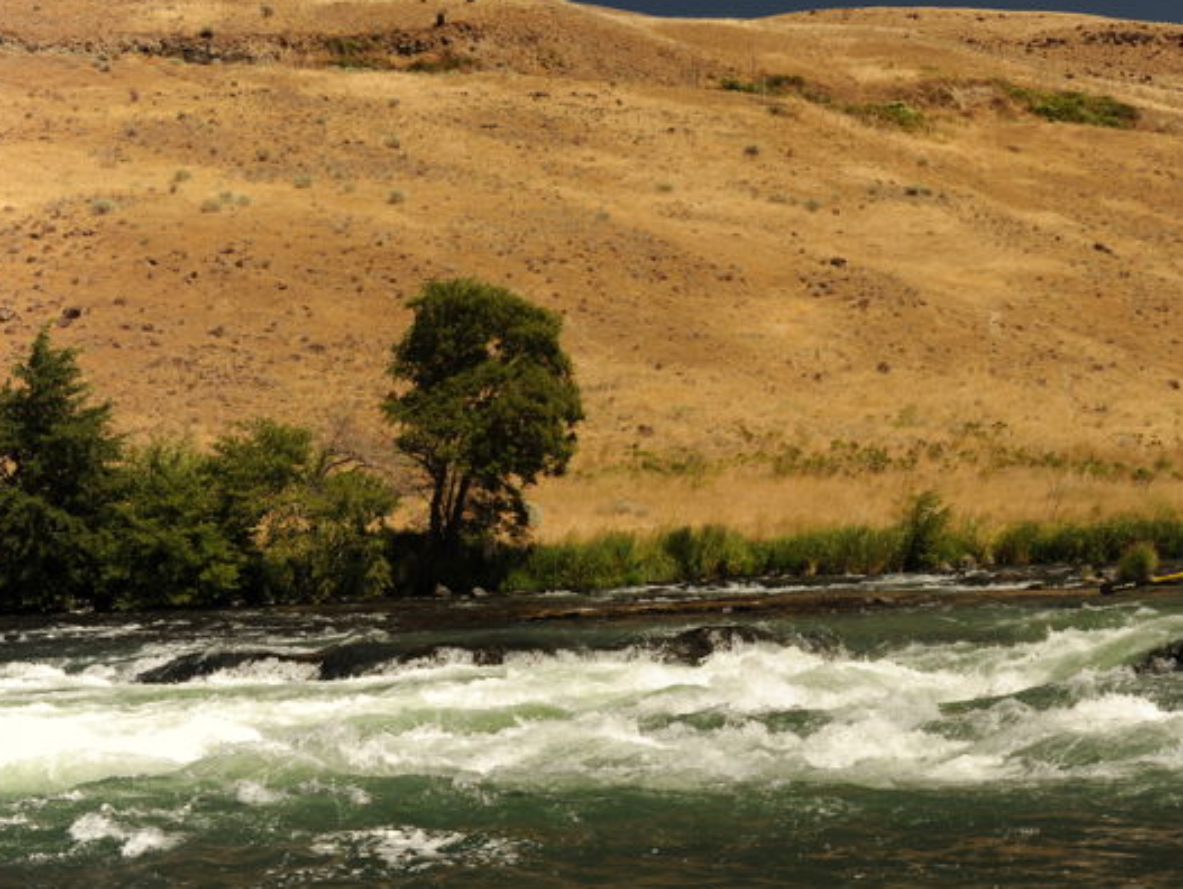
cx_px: 866
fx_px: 1744
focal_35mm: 51
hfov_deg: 36.7
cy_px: 366
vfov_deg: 28.5
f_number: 7.1
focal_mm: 35
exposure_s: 1/500
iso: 200
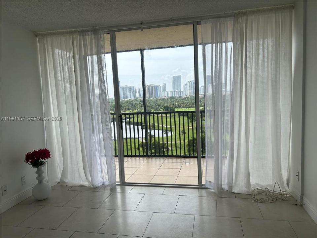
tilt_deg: -4.7
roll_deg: +3.9
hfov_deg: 67.3
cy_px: 119
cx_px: 158
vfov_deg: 53.1
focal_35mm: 26
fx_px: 238
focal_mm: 5.7
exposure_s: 1/1669
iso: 50
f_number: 1.5
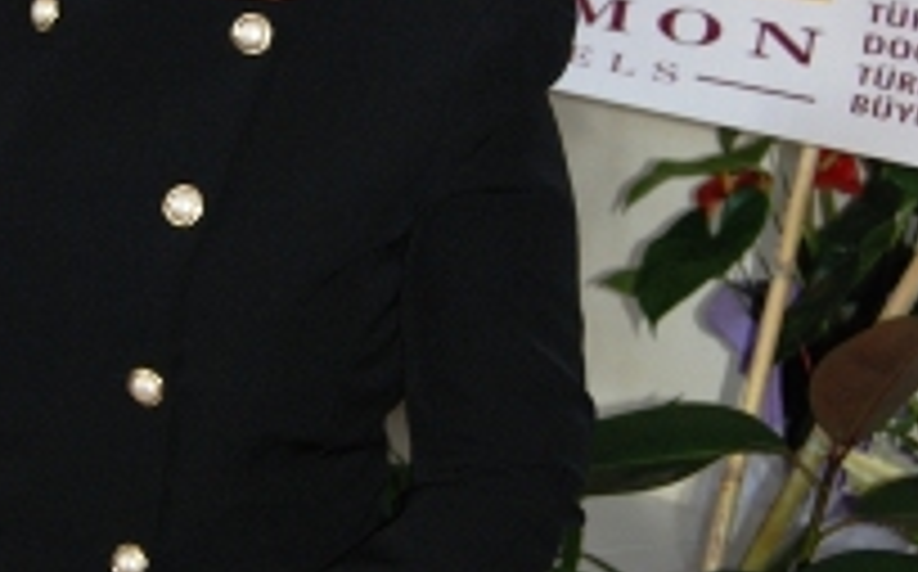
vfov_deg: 12.9
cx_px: 270
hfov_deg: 20.5
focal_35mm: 101
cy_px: 122
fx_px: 2524
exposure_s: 1/60
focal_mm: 30
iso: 400
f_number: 4.2
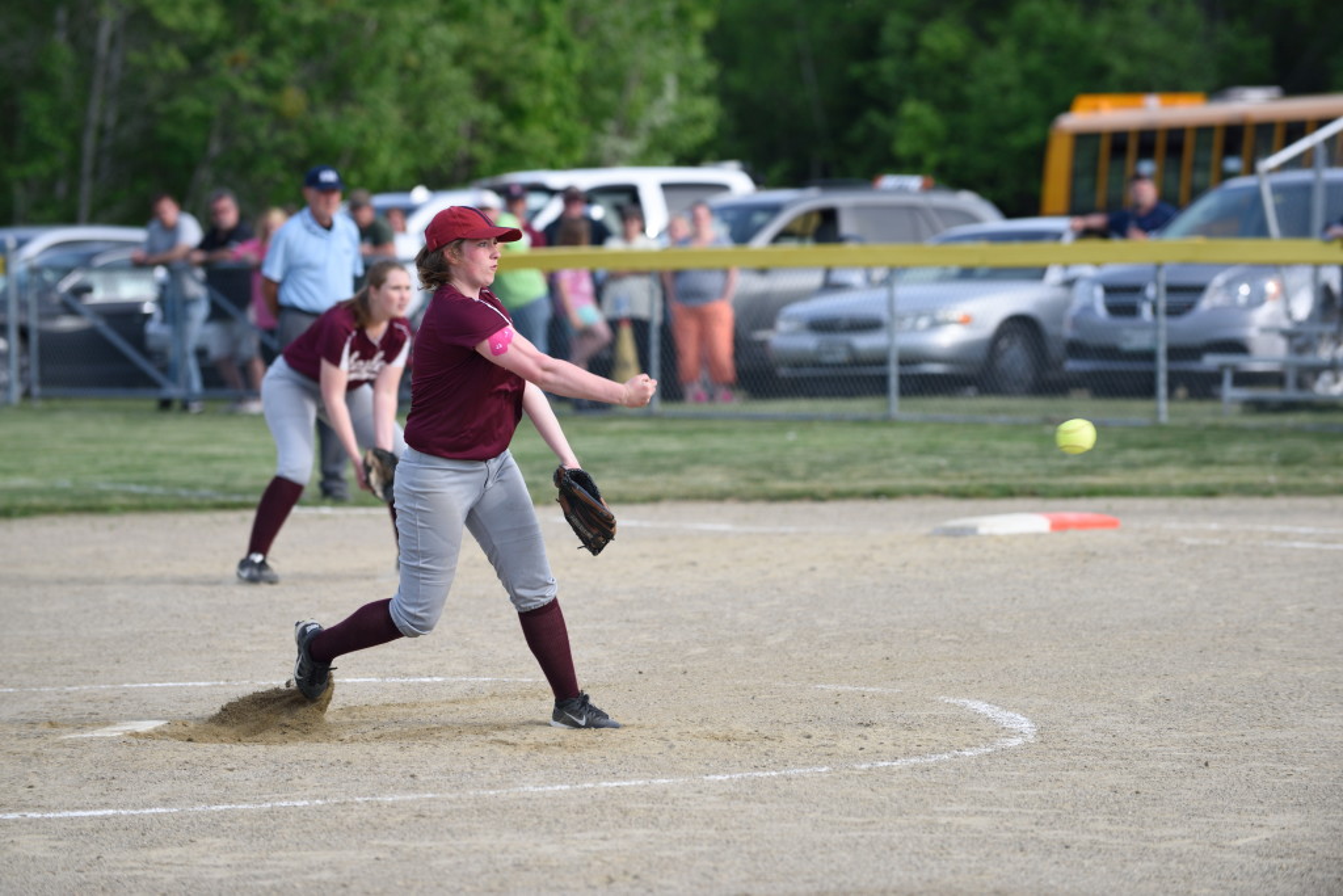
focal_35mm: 200
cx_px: 672
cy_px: 448
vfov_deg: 6.9
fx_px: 7462
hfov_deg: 10.3
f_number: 4
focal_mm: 200
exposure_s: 1/1000
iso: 200
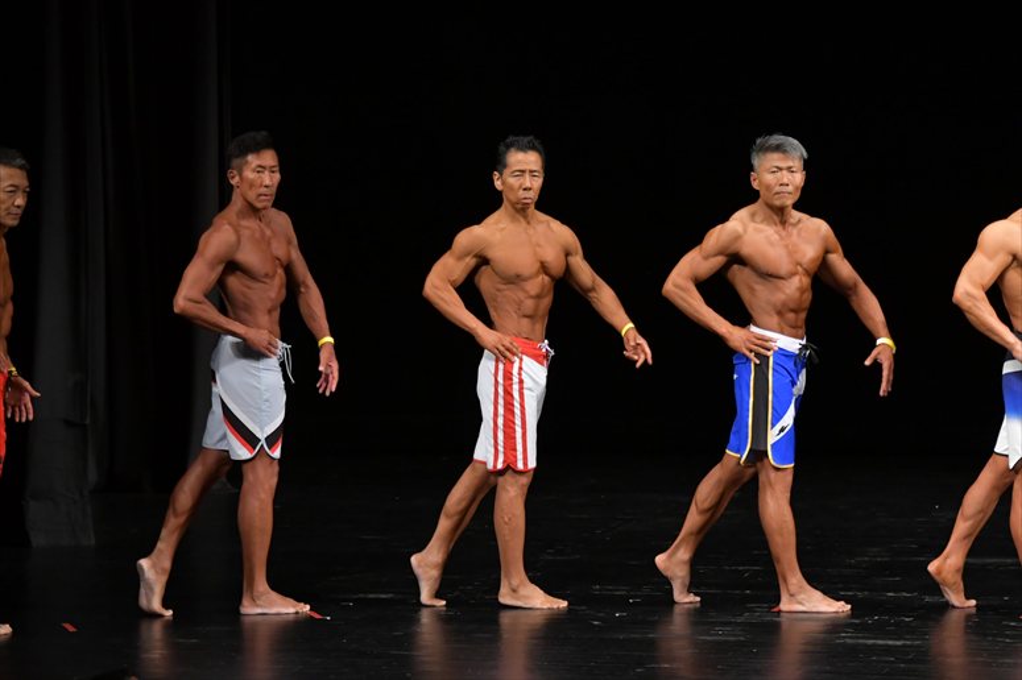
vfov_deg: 6.1
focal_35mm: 225
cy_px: 340
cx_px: 511
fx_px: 6384
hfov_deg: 9.2
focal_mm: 150
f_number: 5.6
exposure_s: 1/400
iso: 3200
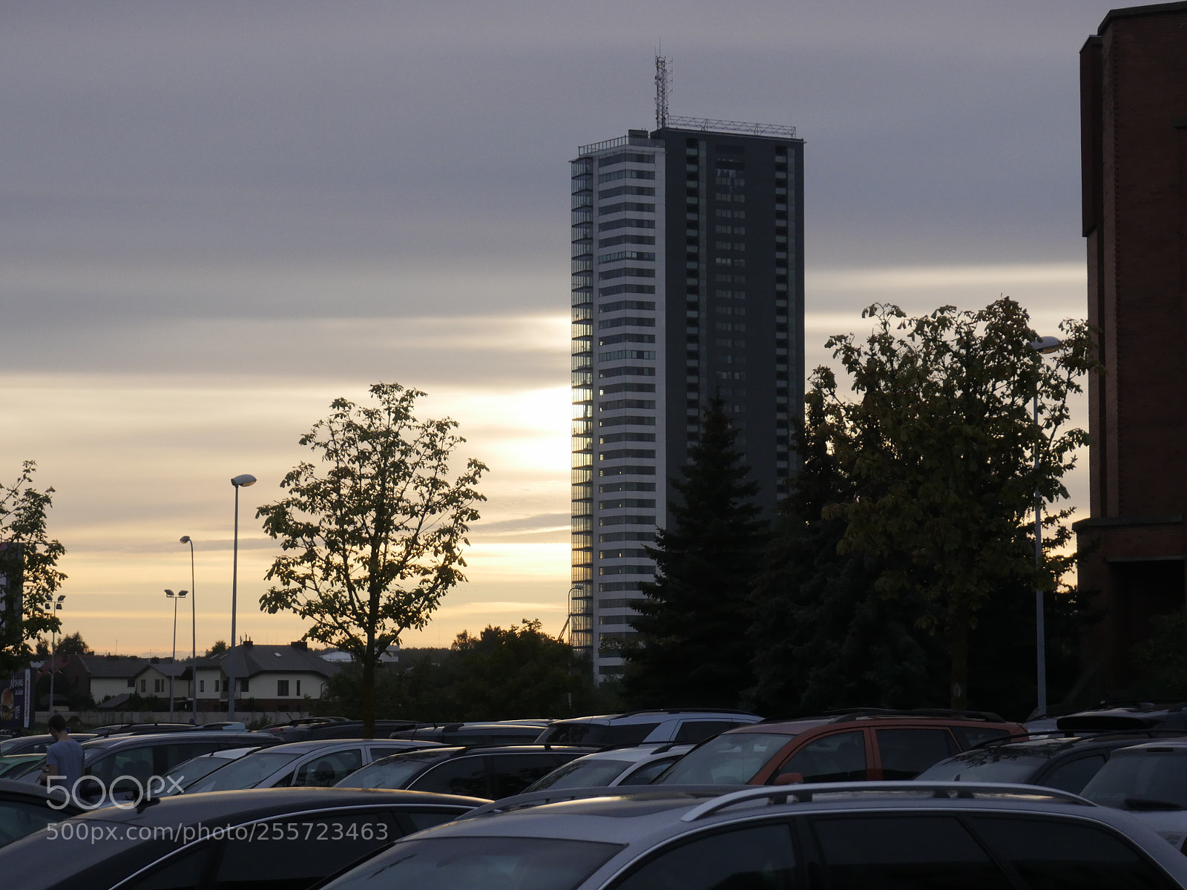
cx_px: 594
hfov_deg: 20.9
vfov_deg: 15.7
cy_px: 445
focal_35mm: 94
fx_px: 3223
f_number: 6
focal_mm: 47
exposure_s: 1/1000
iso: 800
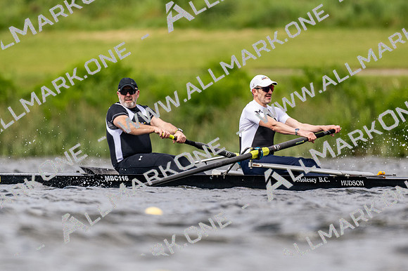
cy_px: 136
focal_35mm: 900
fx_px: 10194
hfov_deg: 2.3
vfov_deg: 1.5
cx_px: 204
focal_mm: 600
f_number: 4
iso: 400
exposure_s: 1/2500
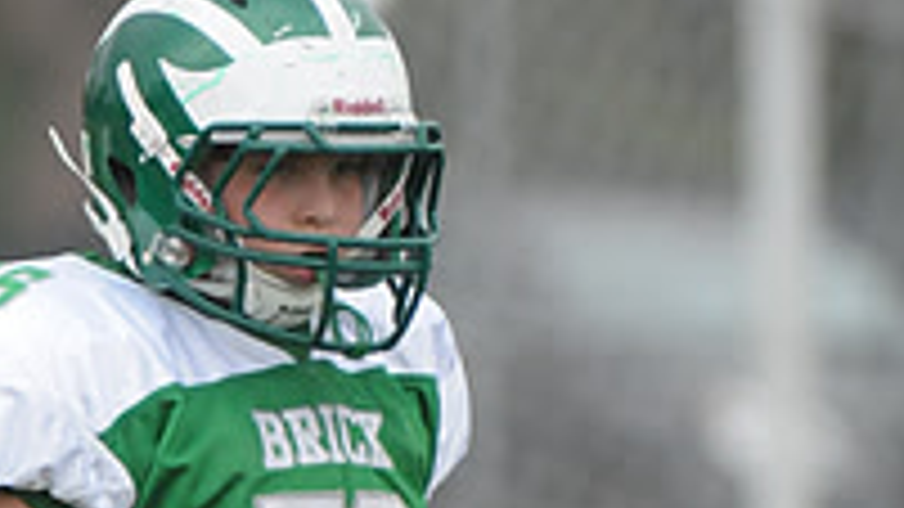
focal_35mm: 1356
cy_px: 976
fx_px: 32500
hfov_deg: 1.6
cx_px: 232
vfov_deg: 0.9
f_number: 4
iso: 1600
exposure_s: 1/5000
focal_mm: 300
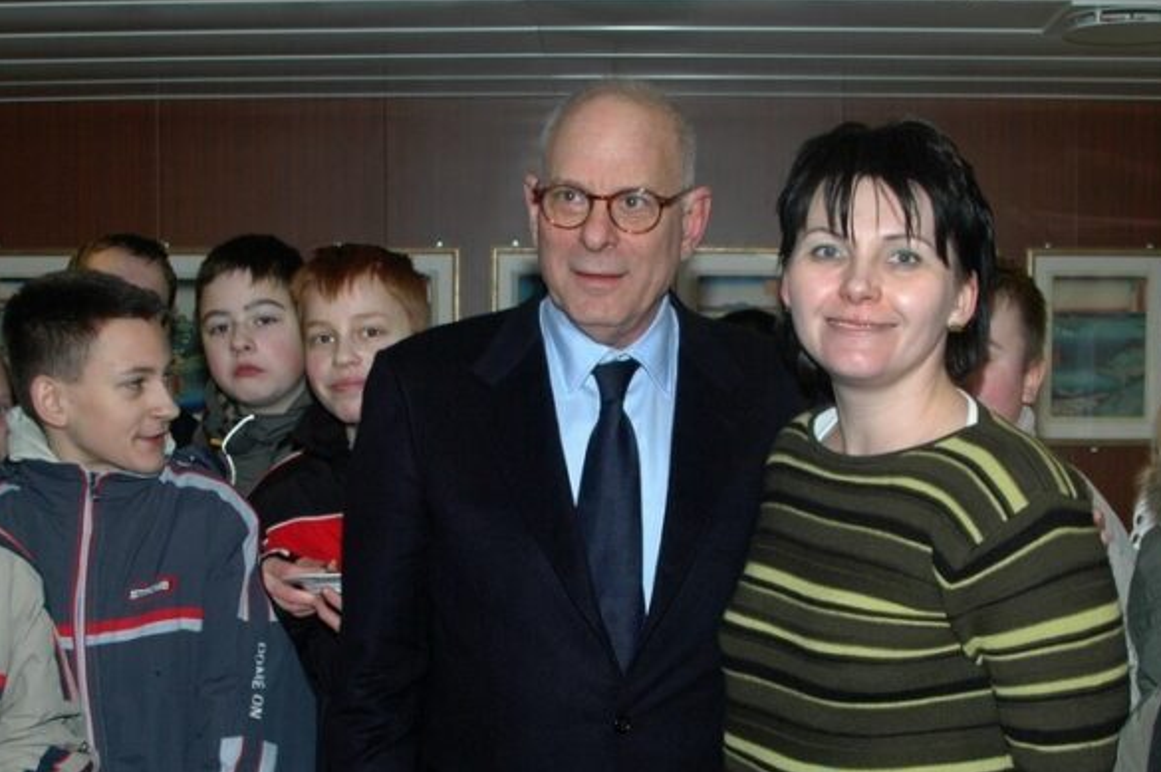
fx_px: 2030
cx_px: 554
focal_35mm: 63
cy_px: 543
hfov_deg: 31.9
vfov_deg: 21.4
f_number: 5.6
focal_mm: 24
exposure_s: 1/60
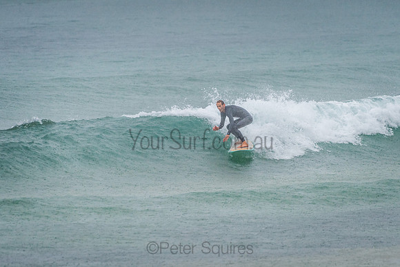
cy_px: 129
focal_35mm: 608
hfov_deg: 3.4
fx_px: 6761
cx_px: 217
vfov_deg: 2.3
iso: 800
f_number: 5.6
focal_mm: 500
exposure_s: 1/320
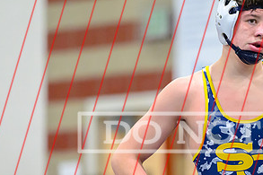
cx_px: 230
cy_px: 115
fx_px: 3388
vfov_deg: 3.0
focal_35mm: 464
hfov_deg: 4.4
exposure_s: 1/640
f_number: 2.8
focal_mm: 200
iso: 8000
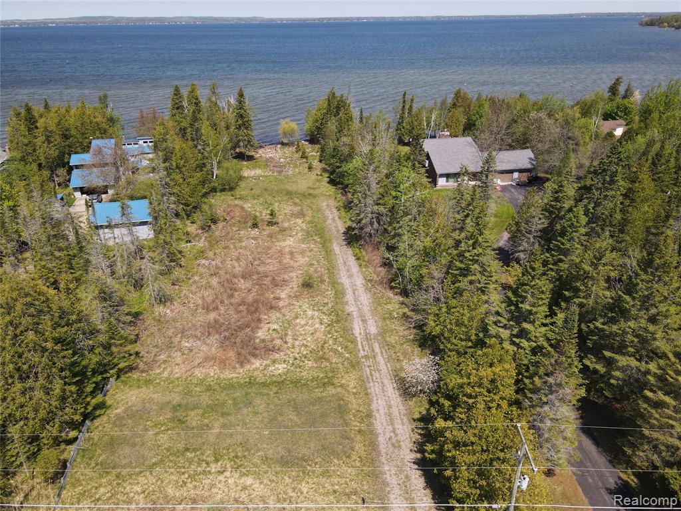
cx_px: 340
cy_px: 256
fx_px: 472
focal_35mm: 24
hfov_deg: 71.6
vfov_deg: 56.8
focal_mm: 4.5
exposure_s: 1/640
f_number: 2.8
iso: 100
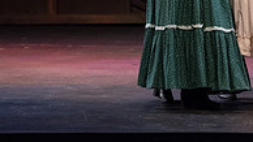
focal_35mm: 329
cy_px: -104
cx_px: 344
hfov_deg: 6.5
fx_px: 2207
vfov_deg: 3.7
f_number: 4.5
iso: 5000
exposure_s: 1/400
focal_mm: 105
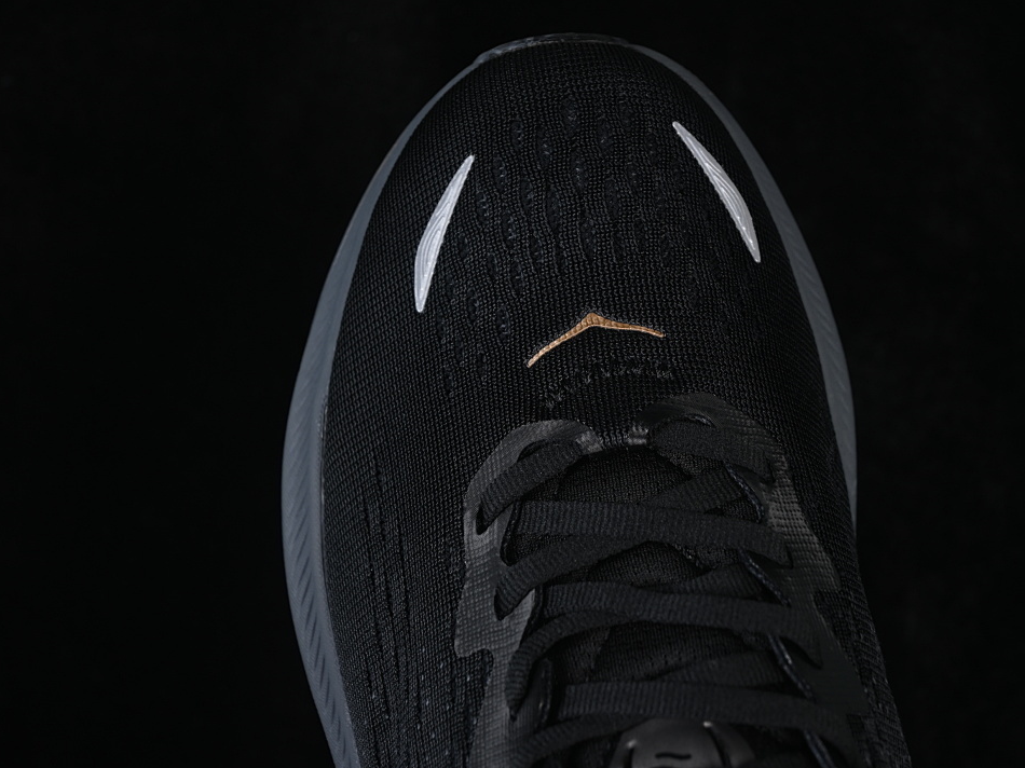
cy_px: 387
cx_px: 571
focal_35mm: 82
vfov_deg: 18.0
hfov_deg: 23.8
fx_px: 2427
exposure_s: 1/50
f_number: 6.3
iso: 160
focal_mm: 50
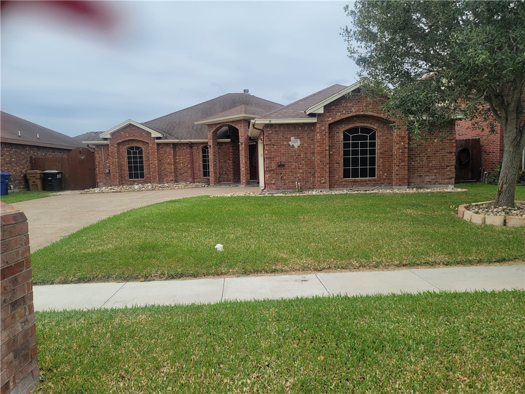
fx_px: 379
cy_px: 197
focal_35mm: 25
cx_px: 262
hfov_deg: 69.4
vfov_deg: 54.9
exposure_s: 1/545
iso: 20
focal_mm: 7
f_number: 1.8
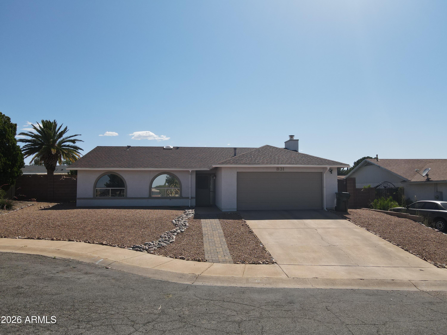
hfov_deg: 71.6
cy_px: 168
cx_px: 224
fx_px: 310
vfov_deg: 56.8
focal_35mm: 24
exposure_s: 1/1250
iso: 110
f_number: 2.8
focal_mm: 4.5
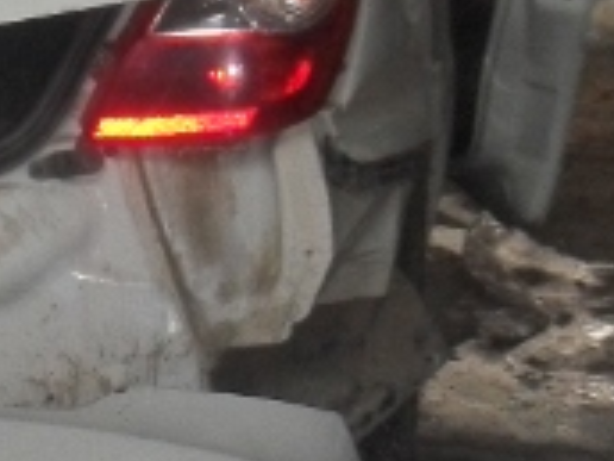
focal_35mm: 141
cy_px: 268
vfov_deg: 10.5
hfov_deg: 13.6
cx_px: -139
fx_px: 2501
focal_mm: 6.3
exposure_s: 1/45
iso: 240
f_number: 2.8
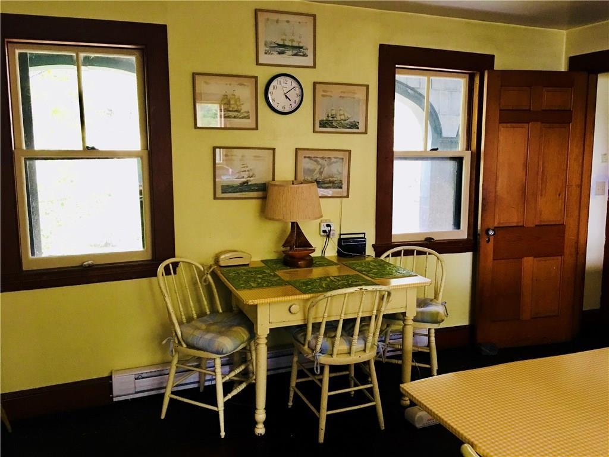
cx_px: 304
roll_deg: +0.5
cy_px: 228
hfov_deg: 61.7
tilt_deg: -6.5
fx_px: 510
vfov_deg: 48.2
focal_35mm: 29
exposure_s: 1/15
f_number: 2.2
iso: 100
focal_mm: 4.15
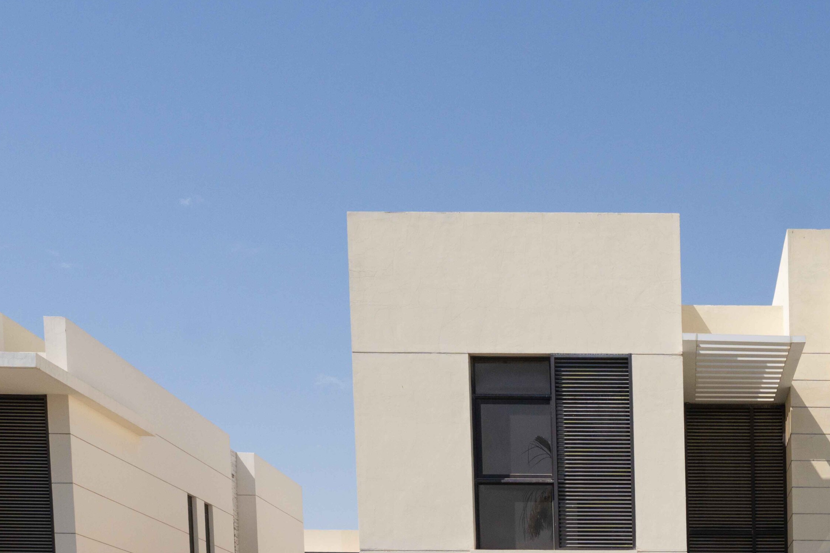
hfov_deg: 50.7
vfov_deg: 38.5
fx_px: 745
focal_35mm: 32
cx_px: 767
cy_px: 475
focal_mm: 14.6
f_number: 8
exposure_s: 1/1250
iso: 160
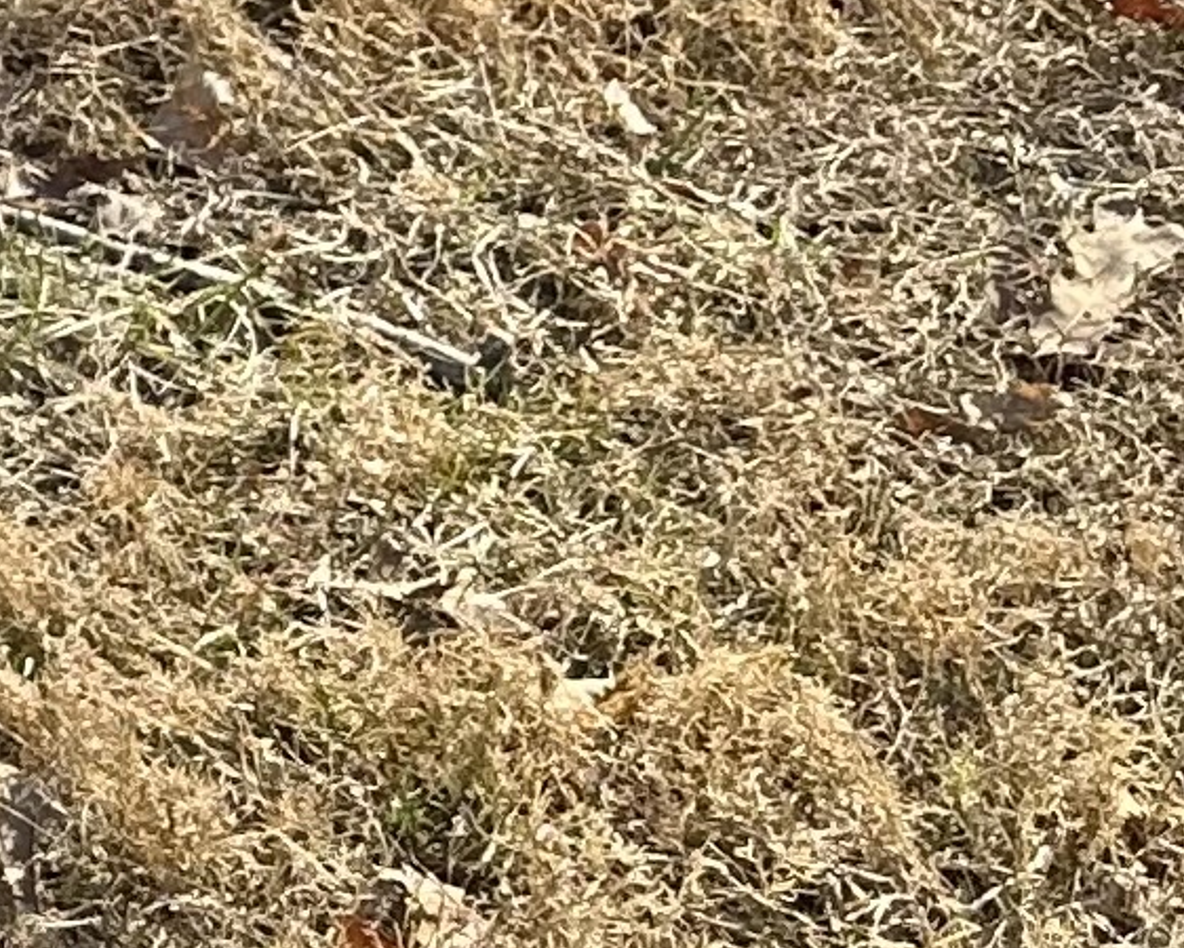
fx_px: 5889
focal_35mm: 168
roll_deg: -2.1
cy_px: -147
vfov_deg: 9.1
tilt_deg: -28.4
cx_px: -2077
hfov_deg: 9.5
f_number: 1.78
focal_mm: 6.86
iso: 80
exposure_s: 1/1083
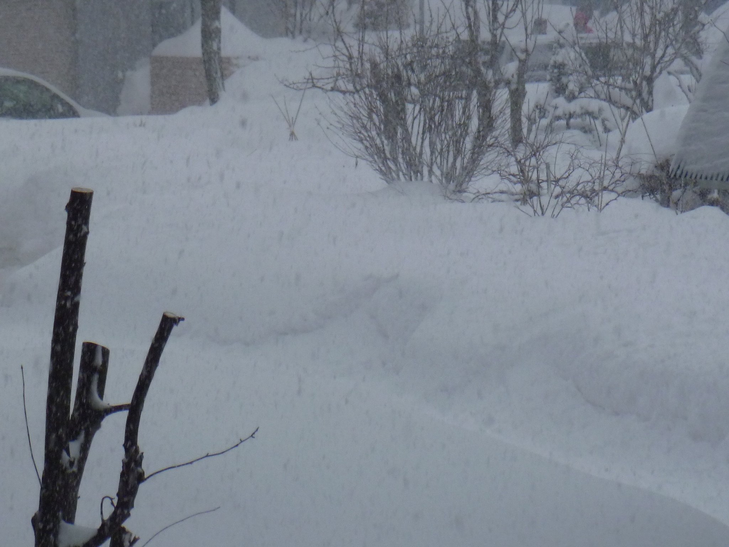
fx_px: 4612
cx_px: 364
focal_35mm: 219
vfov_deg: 6.8
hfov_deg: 9.0
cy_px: 274
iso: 200
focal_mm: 25.2
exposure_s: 1/125
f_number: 5.9
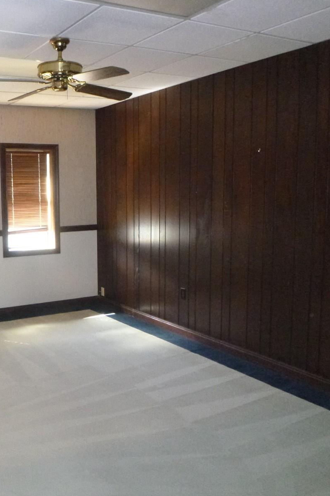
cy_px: 248
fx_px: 481
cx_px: 45
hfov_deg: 36.0
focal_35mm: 35
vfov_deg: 54.4
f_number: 3.9
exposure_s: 1/15
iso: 800
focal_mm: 4.5
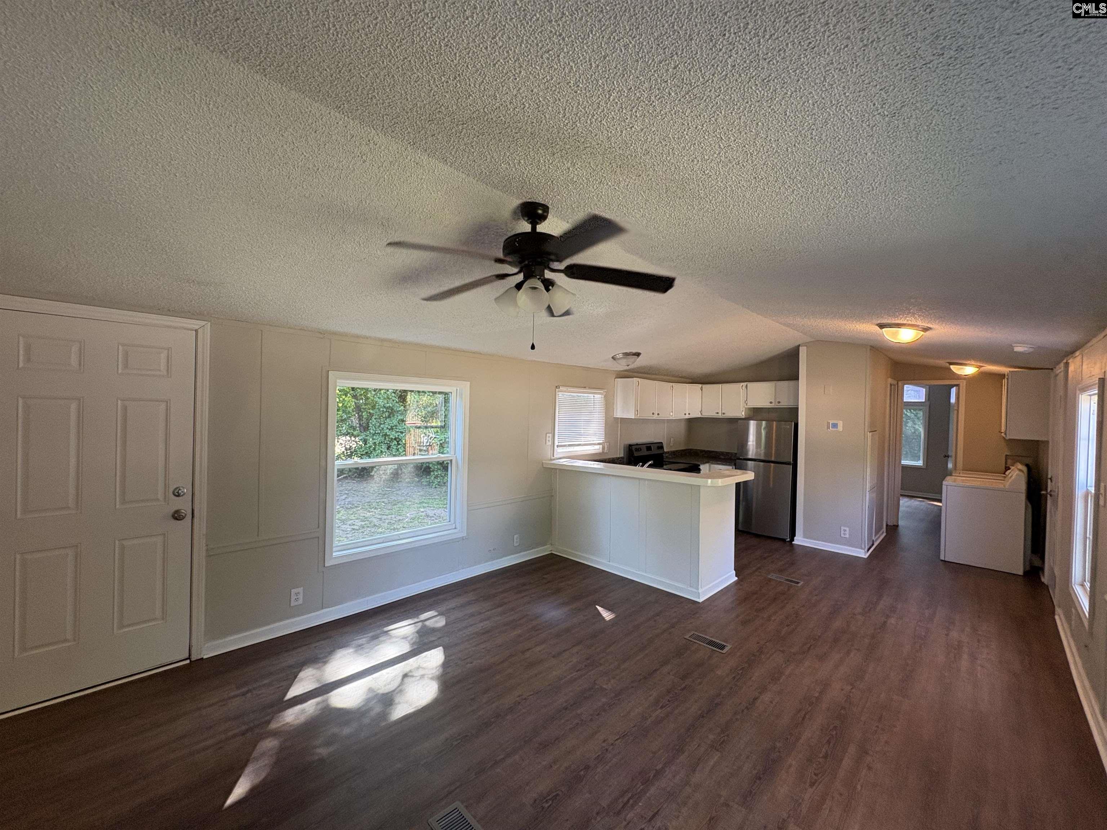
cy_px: 415
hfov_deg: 102.1
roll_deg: -0.5
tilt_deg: -0.3
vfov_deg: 85.7
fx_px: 448
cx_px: 554
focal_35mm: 14
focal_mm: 2.22
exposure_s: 1/89
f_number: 2.2
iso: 250
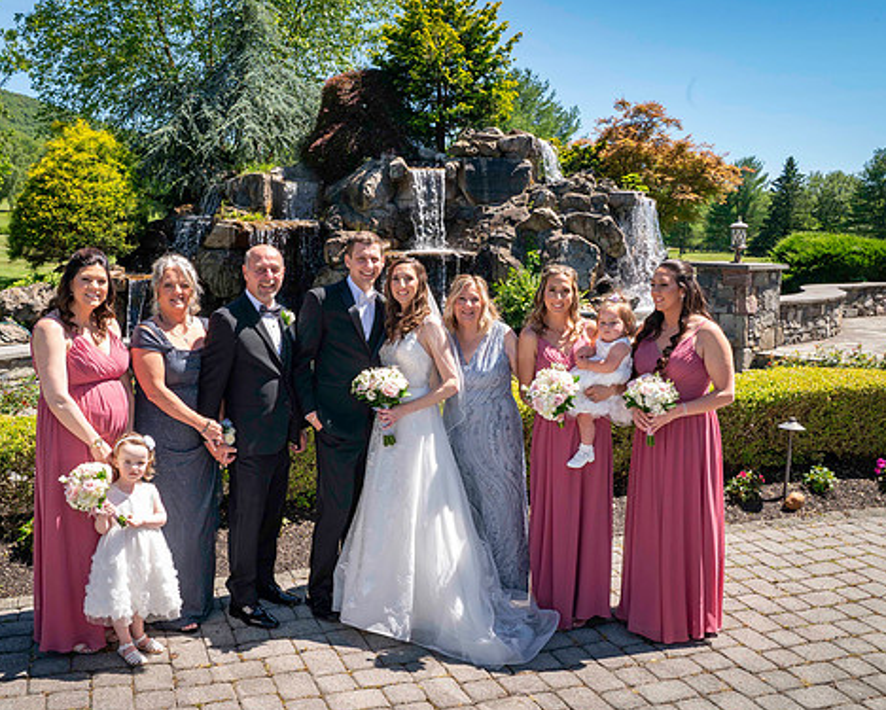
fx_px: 945
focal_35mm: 36
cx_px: 401
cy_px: 360
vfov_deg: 41.2
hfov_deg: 50.2
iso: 500
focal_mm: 31
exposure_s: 1/160
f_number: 16
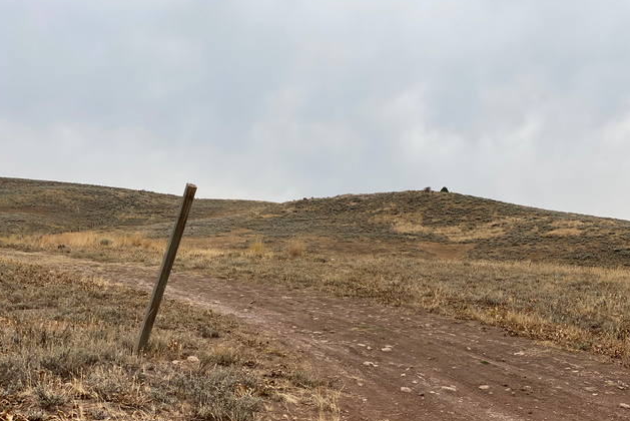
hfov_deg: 36.2
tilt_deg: +3.7
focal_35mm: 55
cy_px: 219
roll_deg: -2.6
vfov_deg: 24.6
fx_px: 963
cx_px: 311
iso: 20
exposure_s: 1/940
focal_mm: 6
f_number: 2
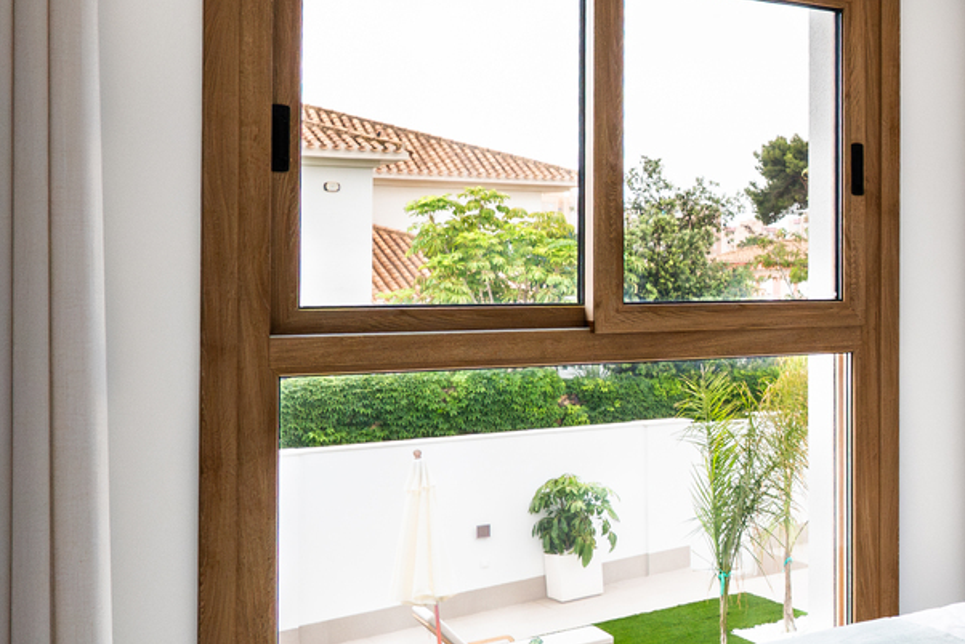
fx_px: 1368
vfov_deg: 26.5
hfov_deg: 31.6
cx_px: 1197
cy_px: 327
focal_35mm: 51
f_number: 7.1
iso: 1000
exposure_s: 1/250
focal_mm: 16
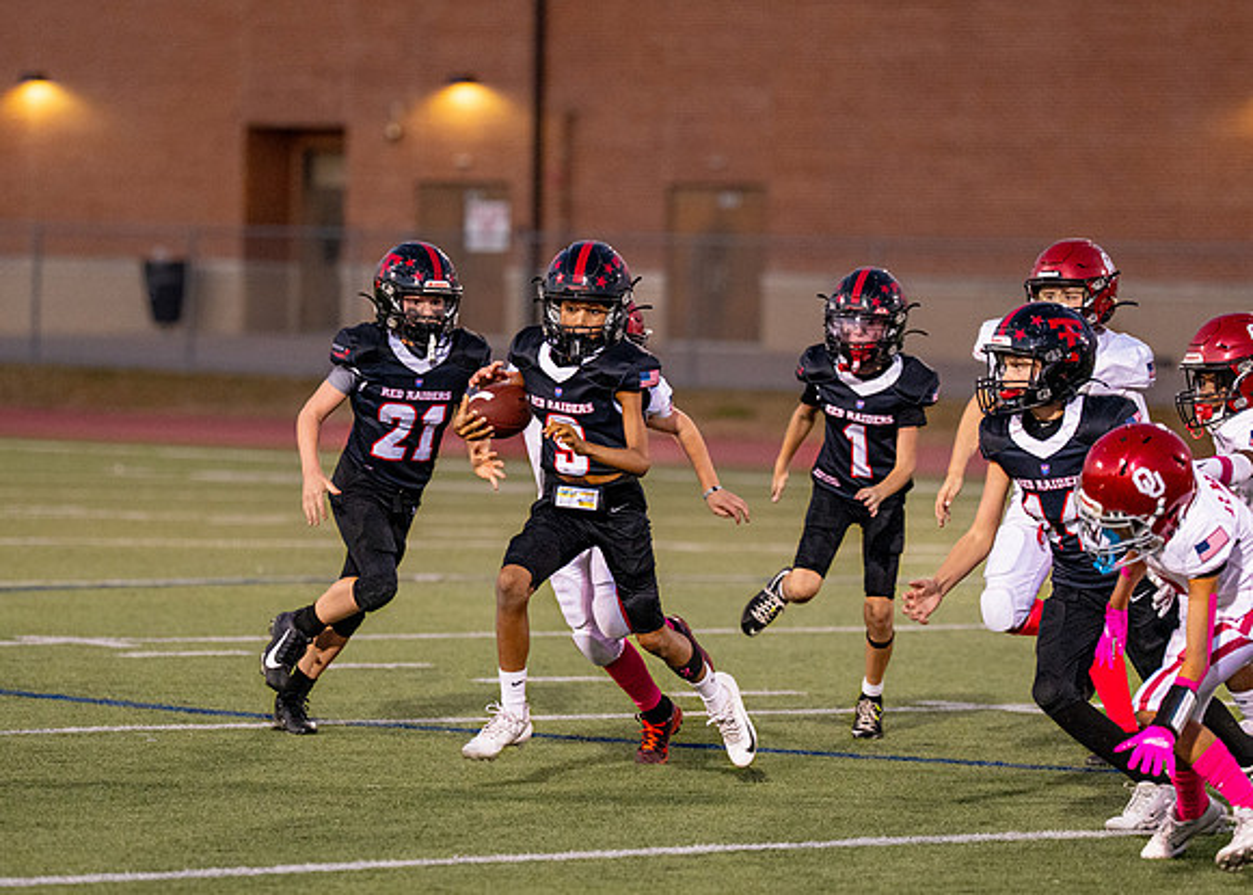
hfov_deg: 8.7
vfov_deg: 6.2
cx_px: 592
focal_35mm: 232
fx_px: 8245
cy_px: 475
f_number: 2.8
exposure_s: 1/1250
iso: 3200
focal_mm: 153
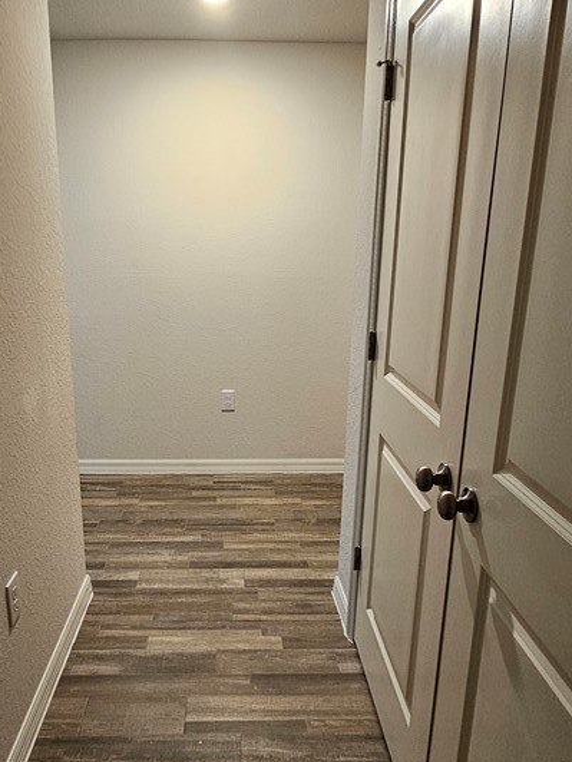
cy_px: 401
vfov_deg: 69.3
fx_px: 551
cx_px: 228
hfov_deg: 54.5
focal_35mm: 25
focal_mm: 2.2
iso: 320
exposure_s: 1/40
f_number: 2.2
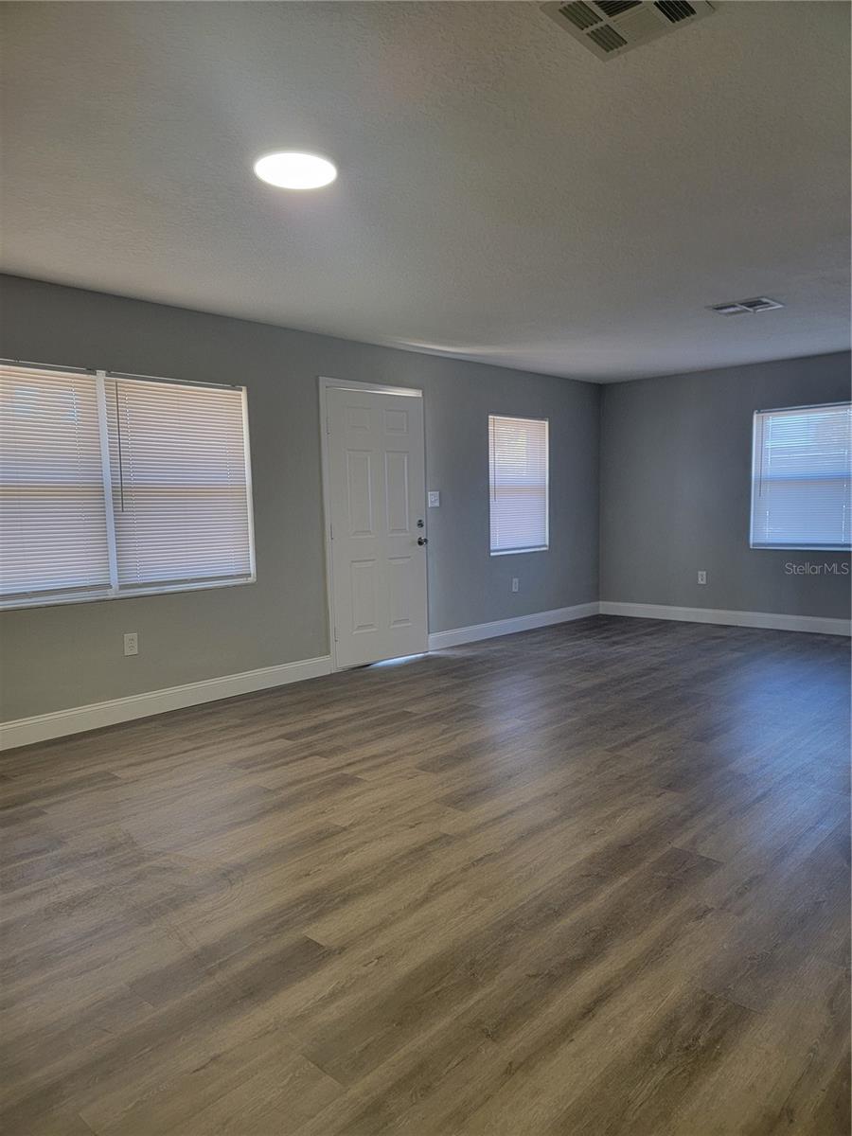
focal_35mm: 24
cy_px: 568
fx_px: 788
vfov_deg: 71.6
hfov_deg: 56.8
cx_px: 426
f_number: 1.8
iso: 250
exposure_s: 1/120
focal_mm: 6.7
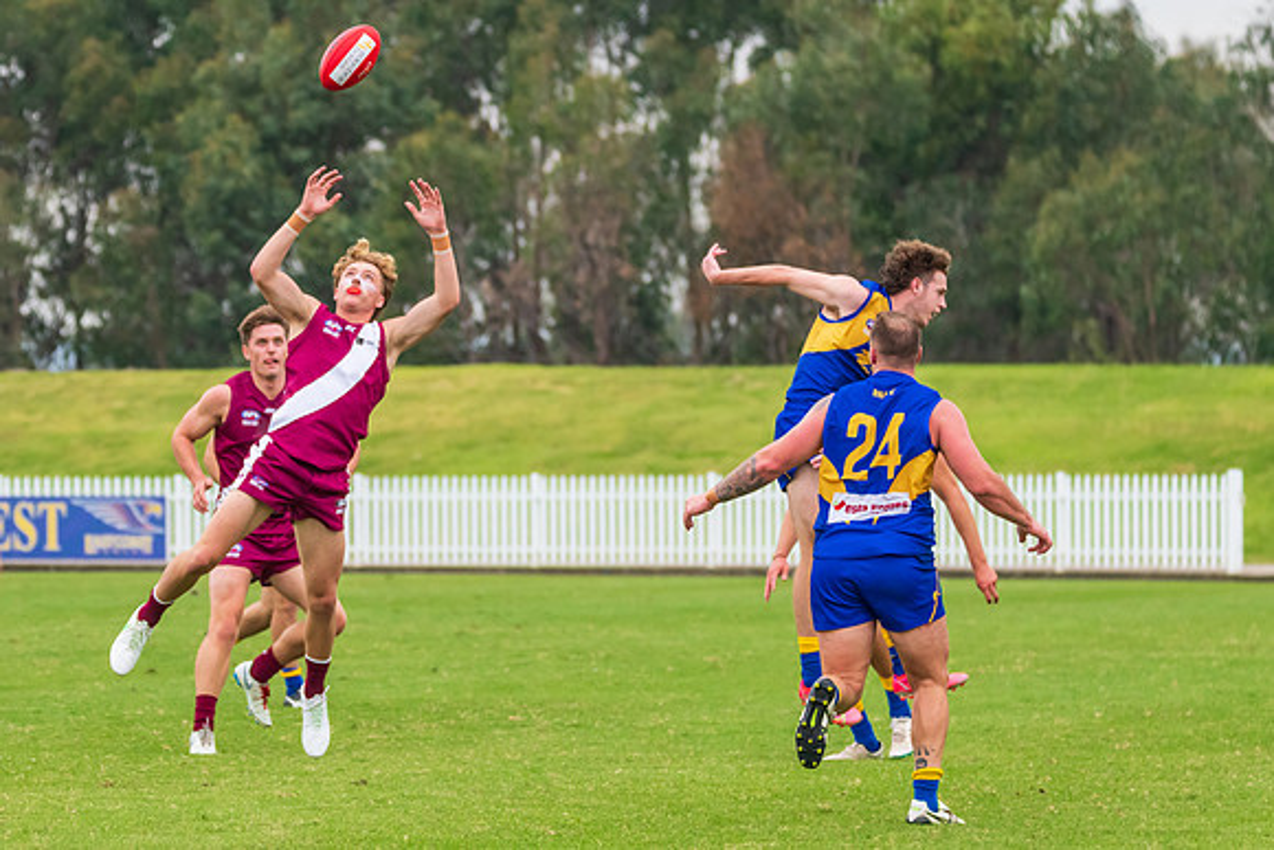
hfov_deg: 6.3
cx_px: 587
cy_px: 487
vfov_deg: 4.2
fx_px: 11585
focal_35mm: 327
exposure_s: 1/1250
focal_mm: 220
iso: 1000
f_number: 5.6
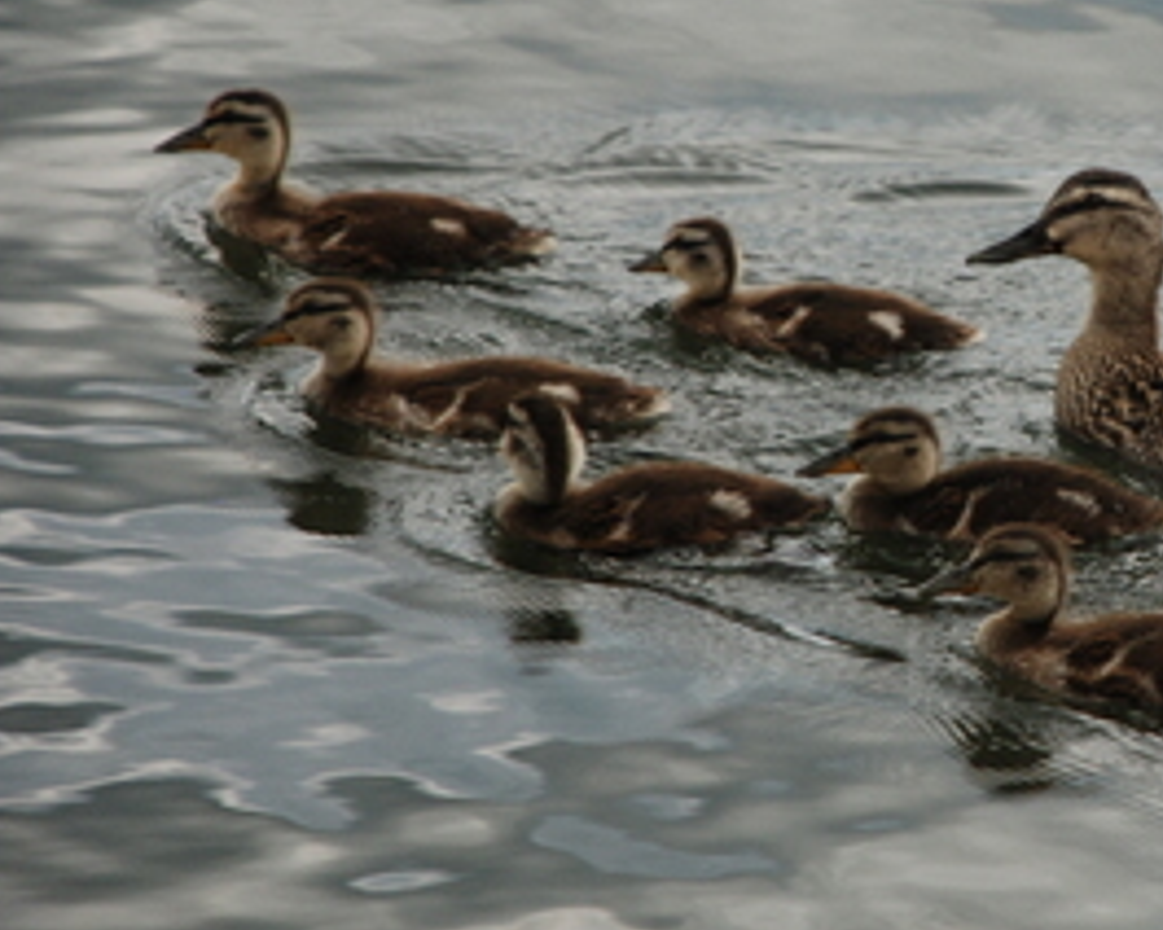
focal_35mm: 423
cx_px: 1194
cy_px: 320
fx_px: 14561
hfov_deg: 4.6
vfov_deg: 3.7
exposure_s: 1/500
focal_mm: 135
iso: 500
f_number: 5.6
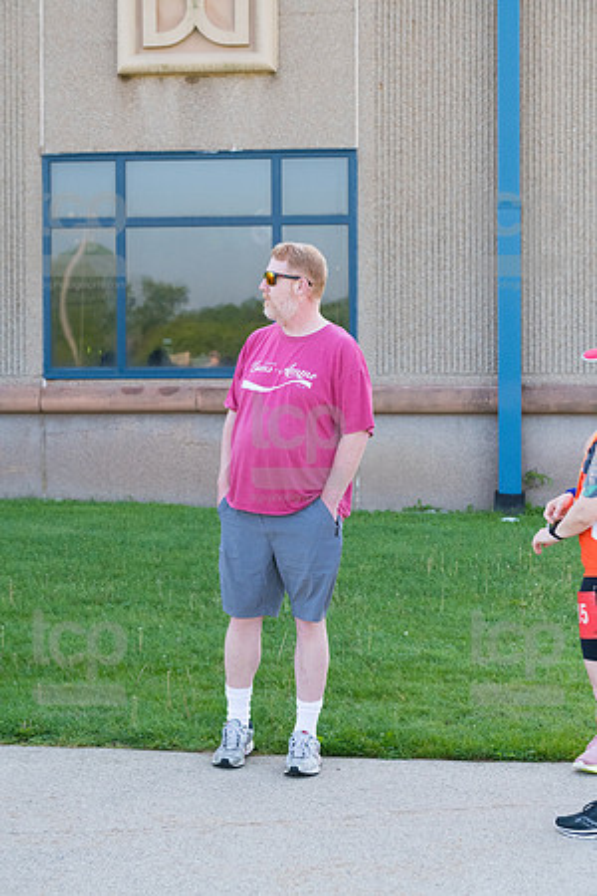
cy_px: 448
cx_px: 298
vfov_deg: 23.6
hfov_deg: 15.9
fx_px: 2139
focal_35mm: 86
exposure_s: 1/1600
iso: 2500
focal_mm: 86
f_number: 5.6
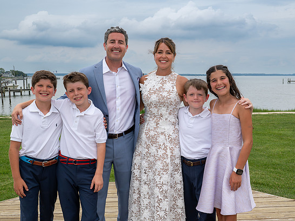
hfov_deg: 46.8
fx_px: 341
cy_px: 111
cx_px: 160
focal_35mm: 40
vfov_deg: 35.9
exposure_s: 1/250
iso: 110
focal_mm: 33
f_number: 9
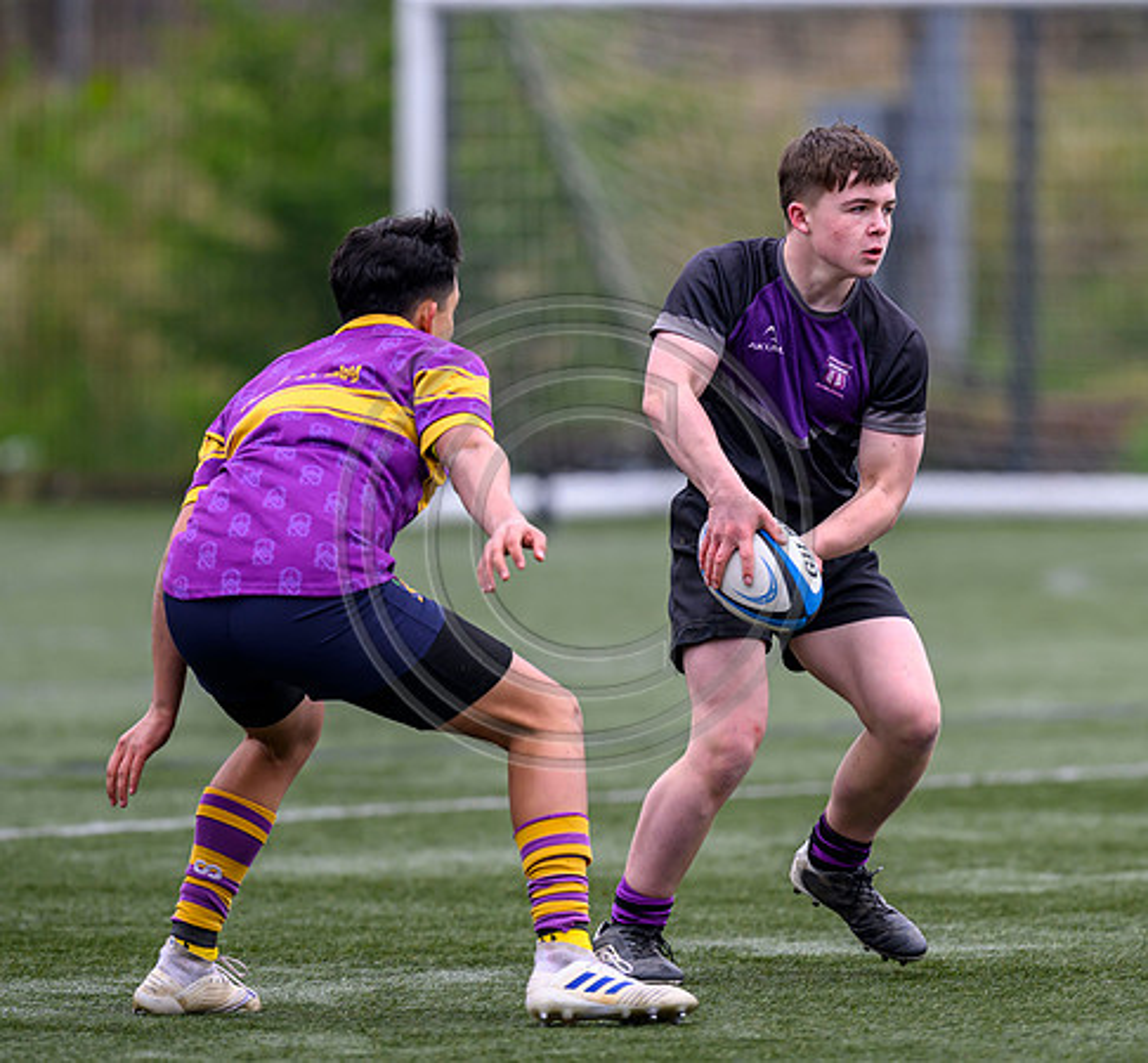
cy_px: 490
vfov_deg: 3.0
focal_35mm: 561
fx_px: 20287
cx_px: 718
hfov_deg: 3.2
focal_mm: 400
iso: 640
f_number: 3.5
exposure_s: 1/2000
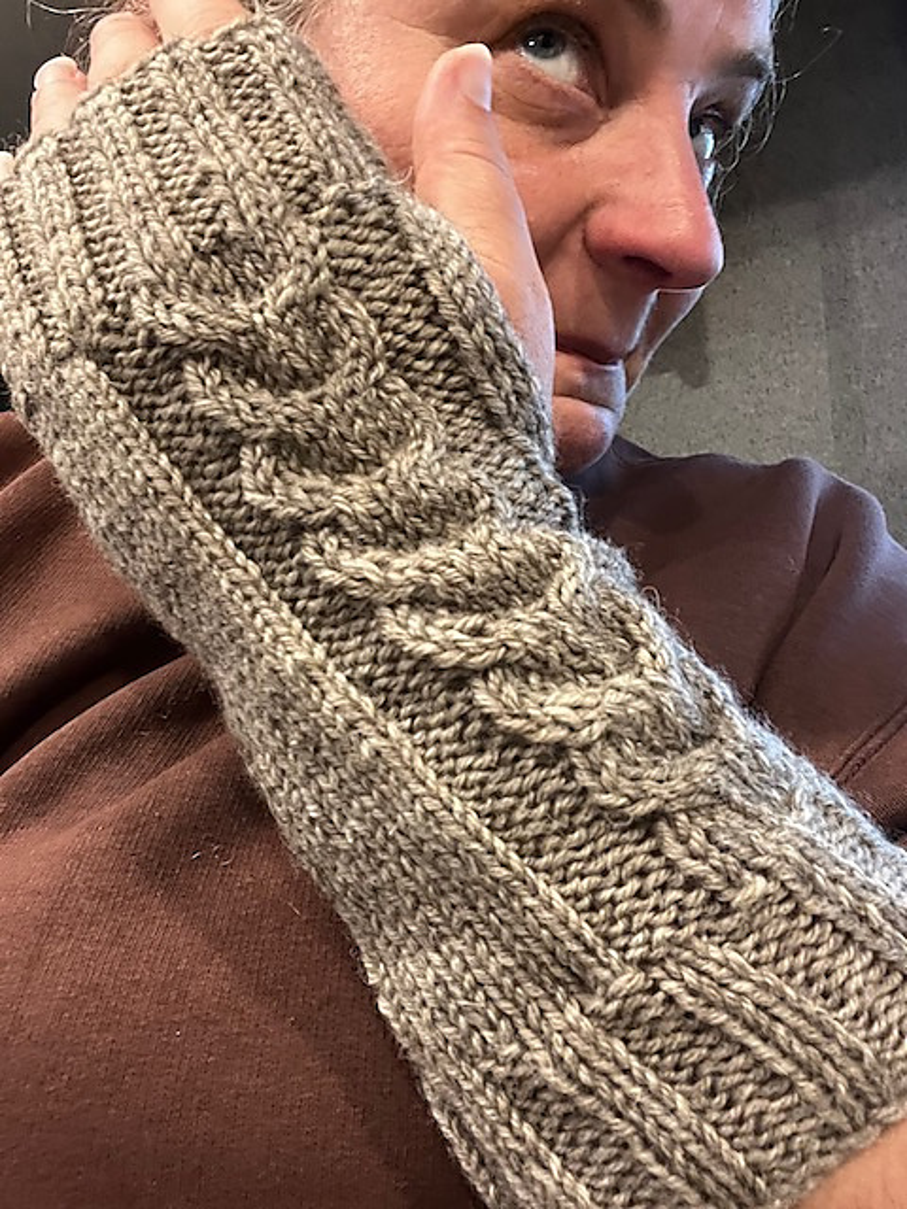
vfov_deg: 60.0
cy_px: 604
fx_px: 1048
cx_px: 454
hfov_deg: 46.8
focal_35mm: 30
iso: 500
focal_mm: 2.71
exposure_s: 1/19
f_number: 2.2
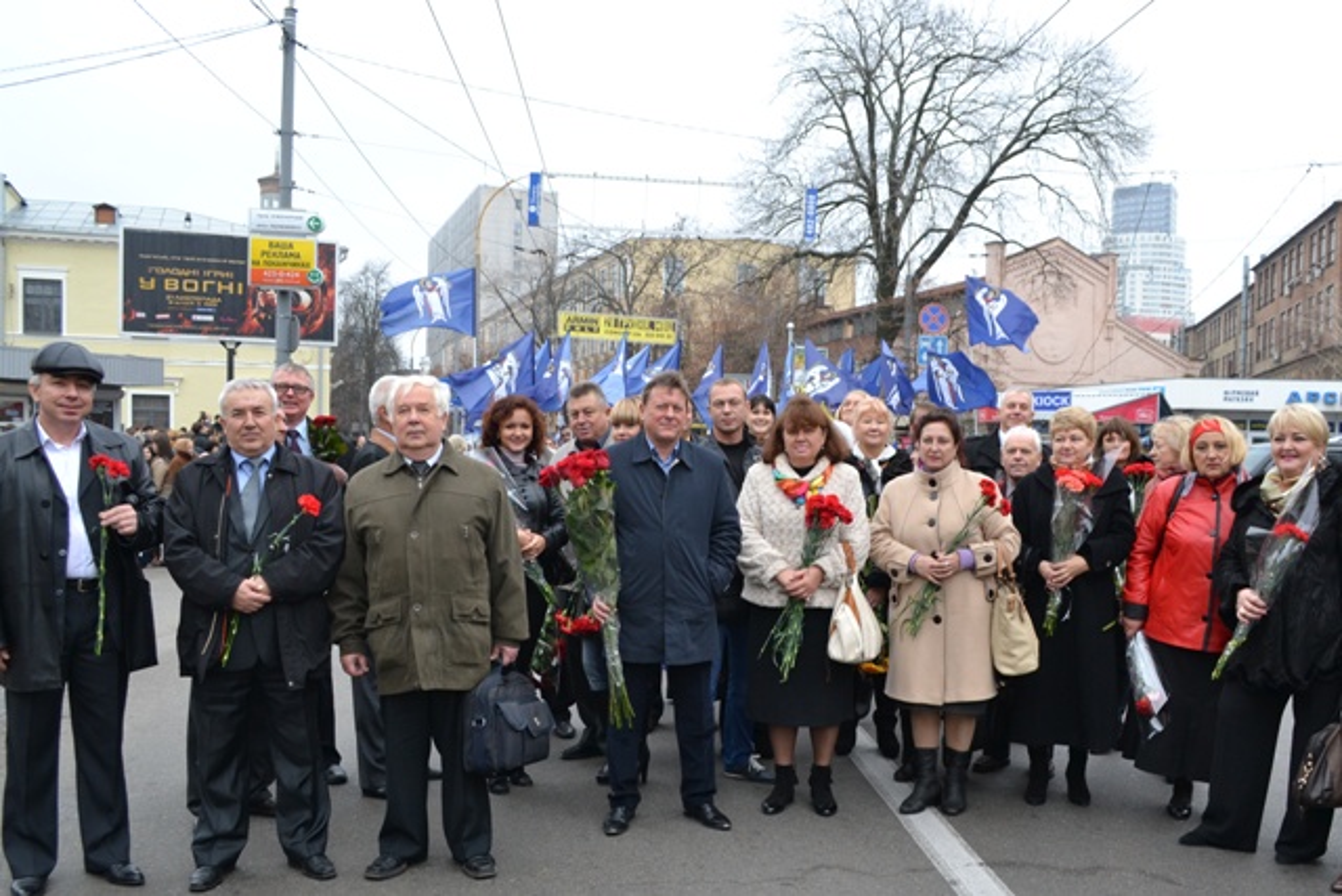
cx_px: 671
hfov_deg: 67.4
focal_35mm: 27
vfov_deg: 48.0
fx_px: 1007
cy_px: 448
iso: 400
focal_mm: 18
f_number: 5.6
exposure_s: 1/125
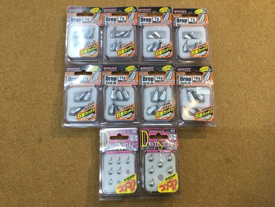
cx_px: 138
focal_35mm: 31
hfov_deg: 58.4
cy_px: 104
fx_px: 246
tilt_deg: -78.7
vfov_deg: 45.4
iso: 25
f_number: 2.4
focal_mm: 3.3
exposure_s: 1/40
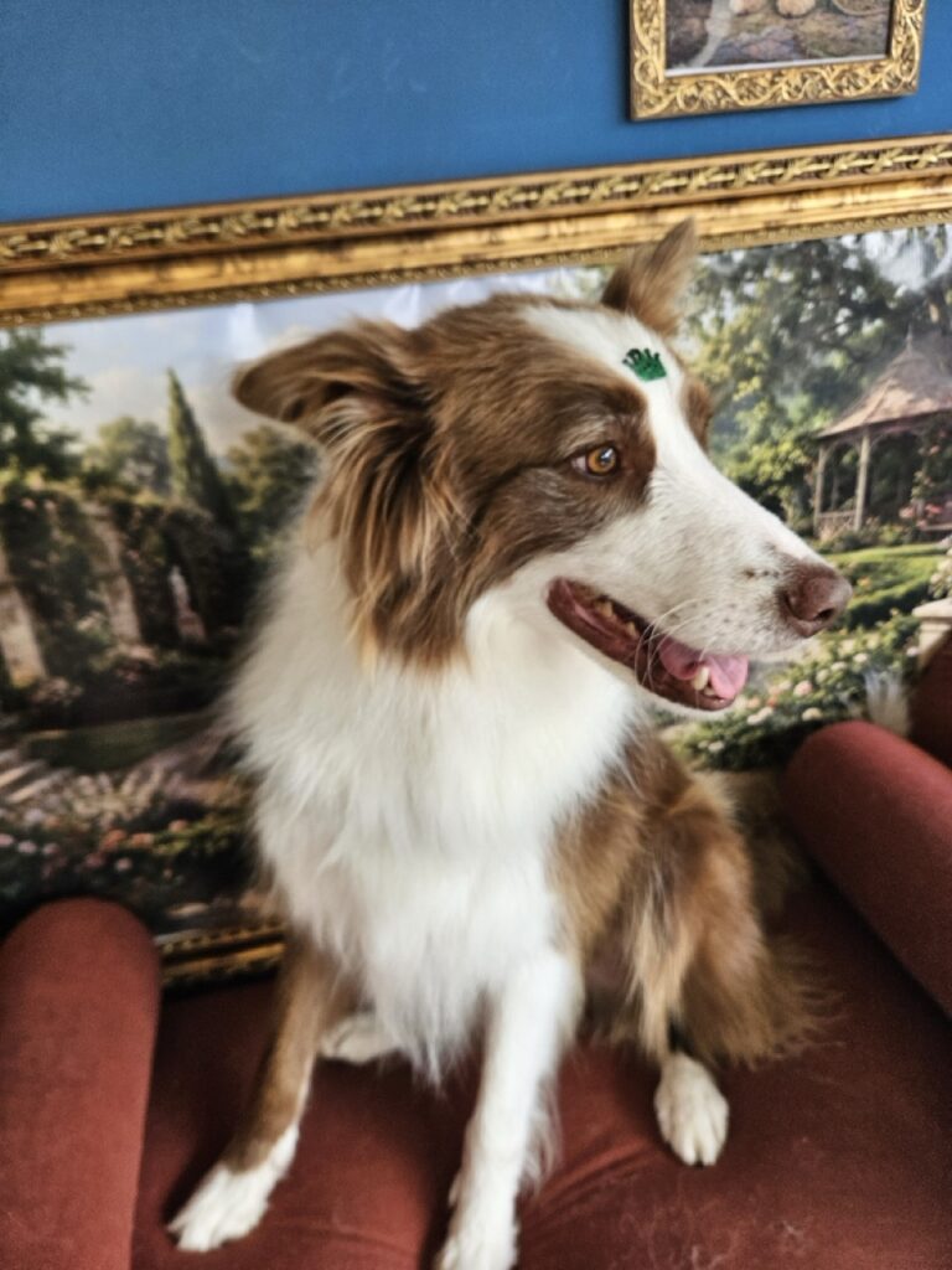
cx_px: 476
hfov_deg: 58.9
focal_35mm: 23
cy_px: 635
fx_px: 843
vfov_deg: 73.9
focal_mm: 5.4
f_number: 1.8
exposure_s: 1/180
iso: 80
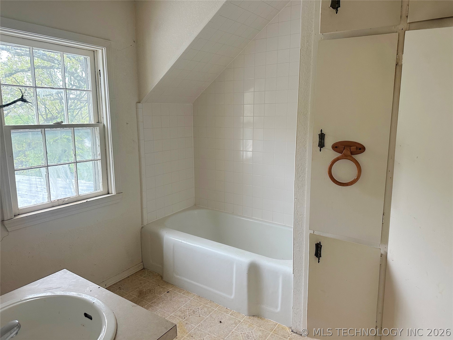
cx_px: 226
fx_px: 314
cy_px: 170
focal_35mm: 24
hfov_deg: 71.6
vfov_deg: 56.8
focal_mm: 6.86
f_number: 1.78
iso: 250
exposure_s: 1/74
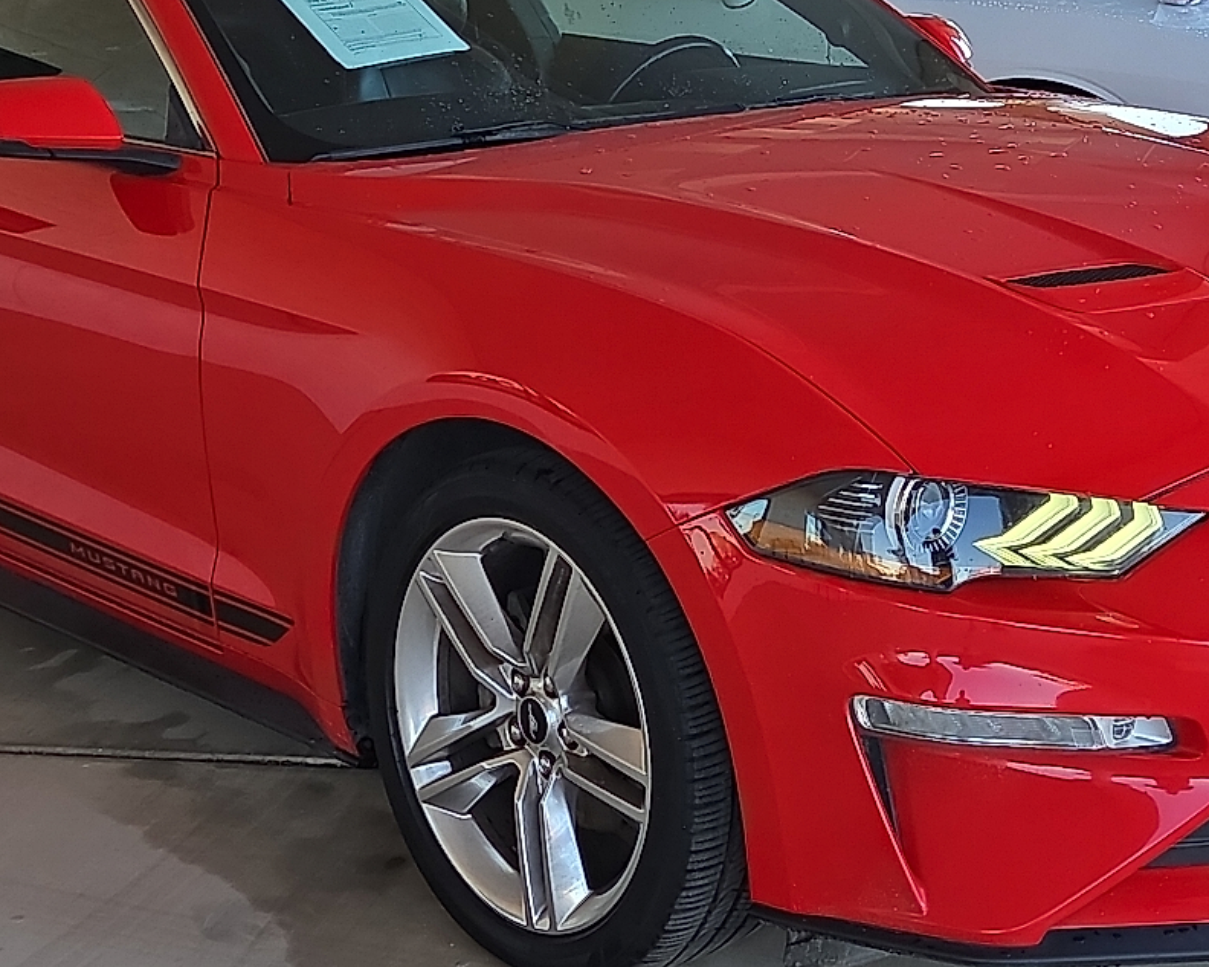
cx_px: 717
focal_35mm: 73
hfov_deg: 26.0
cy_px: 408
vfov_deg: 20.9
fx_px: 2611
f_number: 1.8
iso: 25
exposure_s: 1/189
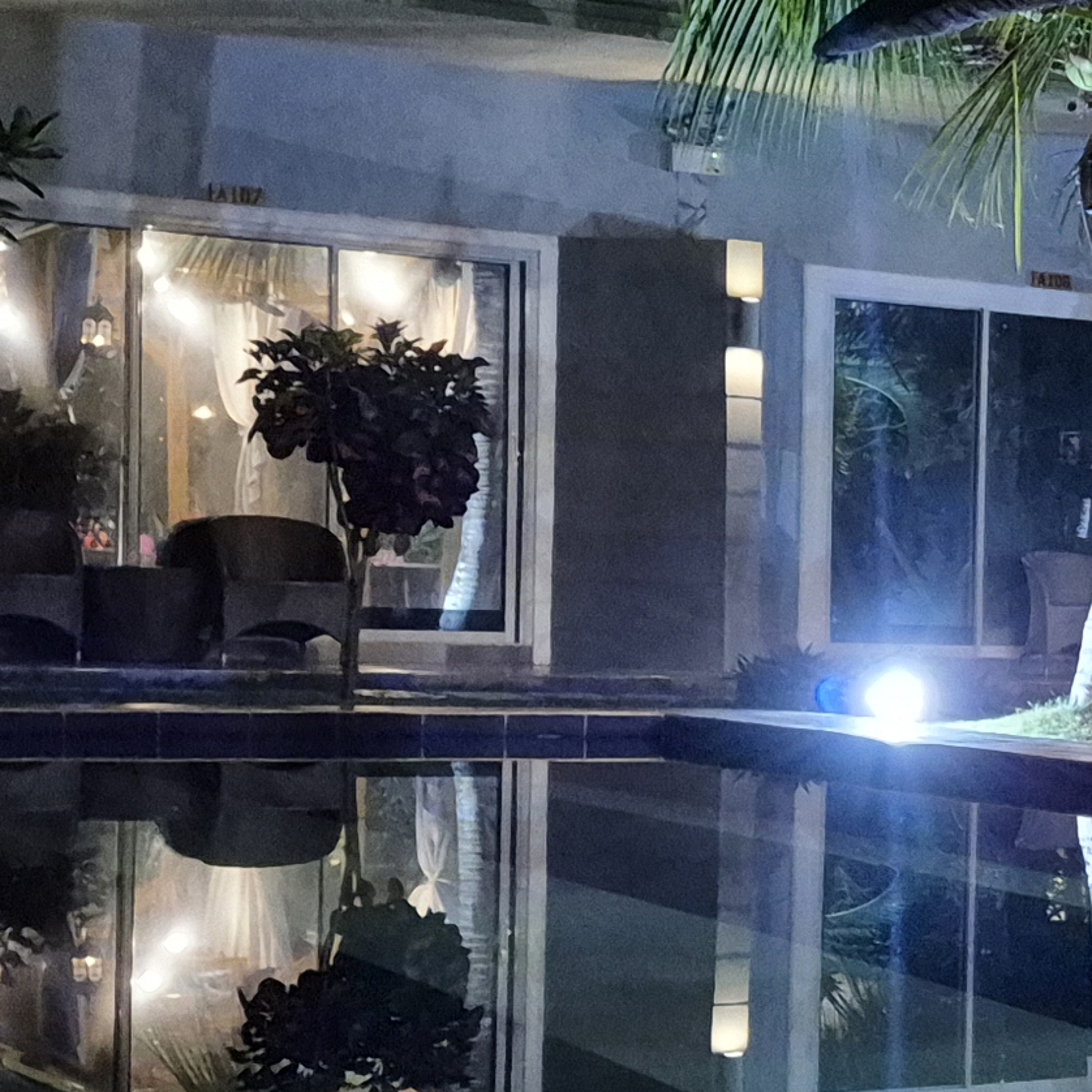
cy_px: 738
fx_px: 3462
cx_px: 2201
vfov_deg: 17.9
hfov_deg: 14.7
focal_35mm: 97
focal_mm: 5.4
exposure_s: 1/60
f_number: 1.8
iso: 2000
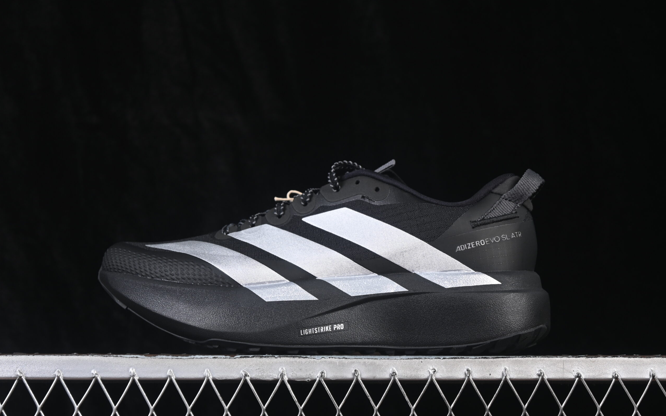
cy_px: 216
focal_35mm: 77
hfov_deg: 26.8
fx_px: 1398
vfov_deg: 16.9
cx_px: 334
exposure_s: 1/60
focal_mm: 50
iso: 160
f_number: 6.3
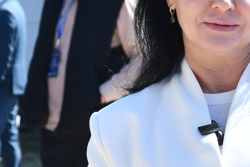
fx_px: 2458
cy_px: 191
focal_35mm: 354
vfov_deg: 3.9
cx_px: 193
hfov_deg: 5.8
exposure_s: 1/250
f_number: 6.3
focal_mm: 62
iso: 200
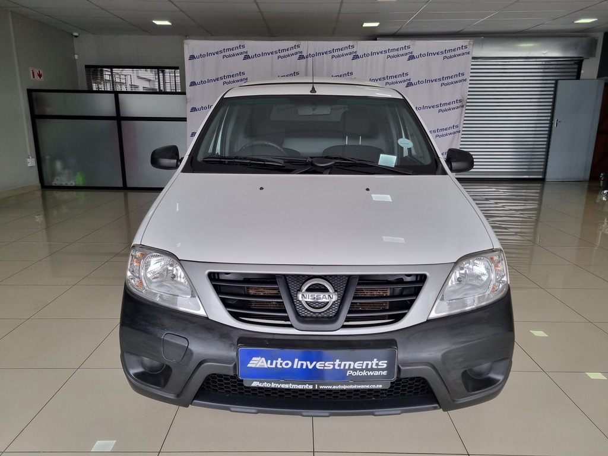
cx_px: 304
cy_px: 228
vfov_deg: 53.1
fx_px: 457
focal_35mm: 26
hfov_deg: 67.3
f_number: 1.8
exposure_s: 1/125
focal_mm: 5.4
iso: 50
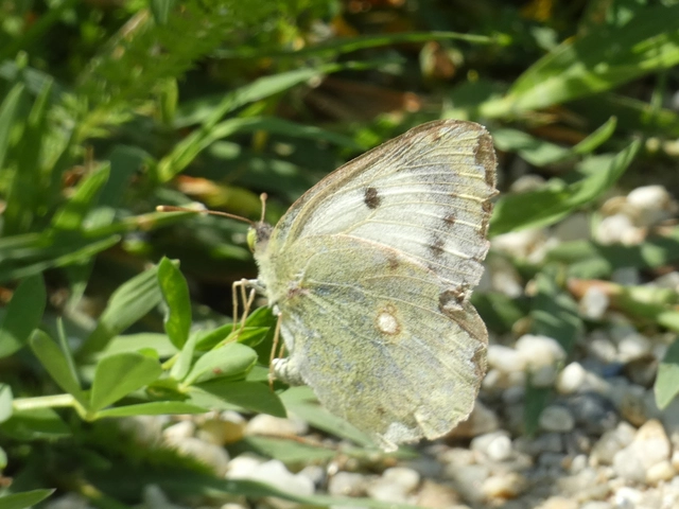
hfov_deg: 6.0
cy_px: 254
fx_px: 6453
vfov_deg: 4.5
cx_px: 340
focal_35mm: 329
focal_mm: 58.9
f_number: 5.6
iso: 80
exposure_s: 1/100
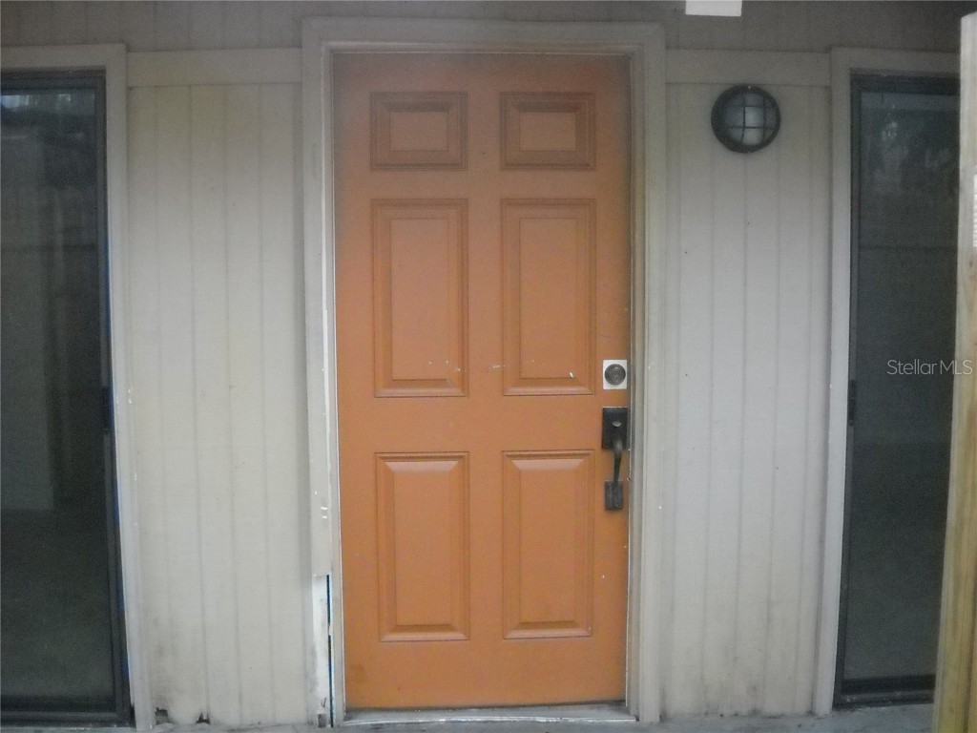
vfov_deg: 35.1
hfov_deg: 45.8
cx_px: 488
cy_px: 366
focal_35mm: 41
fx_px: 1157
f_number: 3.1
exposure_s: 1/209
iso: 800
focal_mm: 6.72
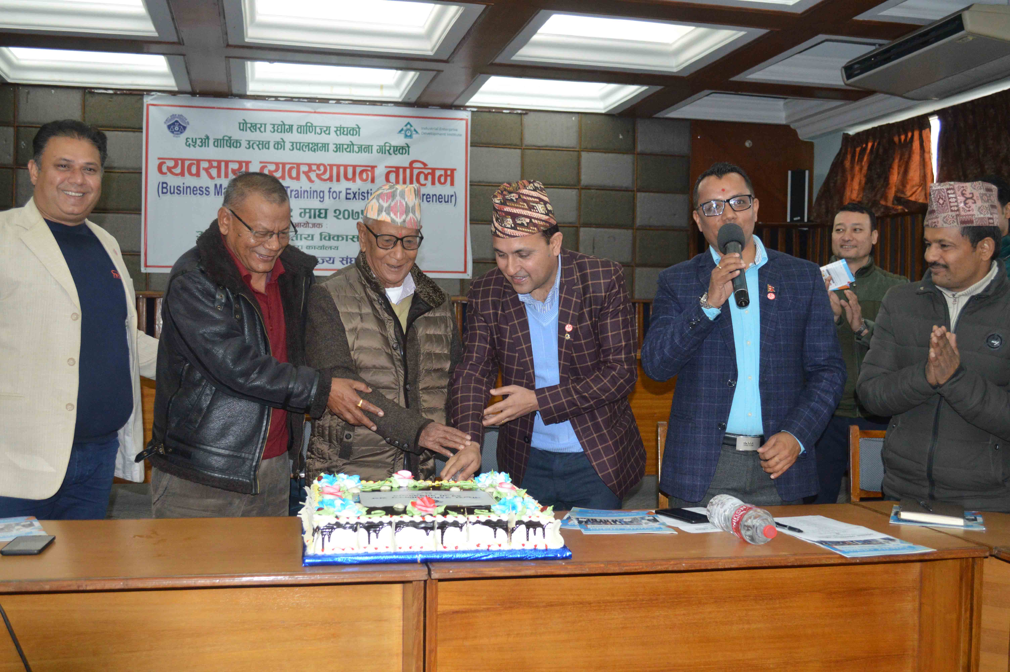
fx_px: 1009
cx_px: 505
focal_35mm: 36
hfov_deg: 53.2
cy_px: 336
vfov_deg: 36.8
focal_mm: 24
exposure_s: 1/60
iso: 1600
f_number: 4
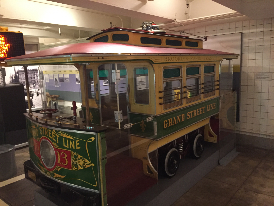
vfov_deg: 48.2
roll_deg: +1.1
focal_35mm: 29
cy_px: 103
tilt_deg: -8.8
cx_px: 137
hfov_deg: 61.7
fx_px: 230
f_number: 2.2
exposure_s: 1/30
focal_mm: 4.15
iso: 250
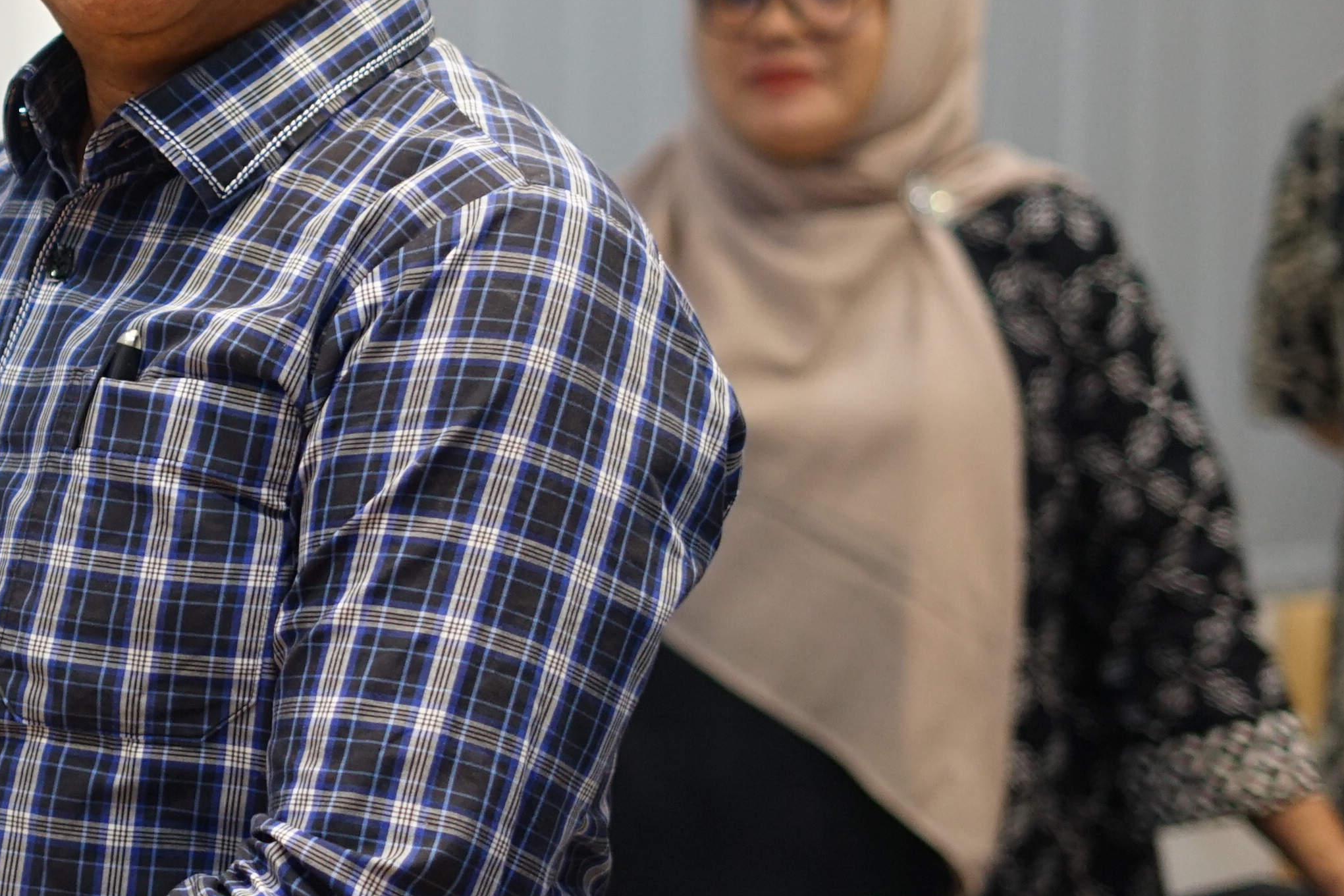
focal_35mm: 147
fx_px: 5488
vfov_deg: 9.3
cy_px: 196
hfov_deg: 13.4
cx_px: -464
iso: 640
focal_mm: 50
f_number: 2.2
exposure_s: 1/80
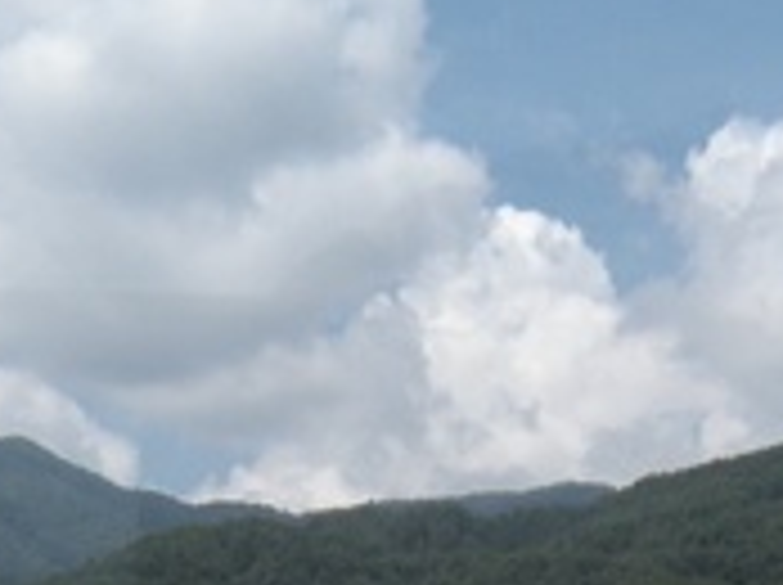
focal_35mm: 141
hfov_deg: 14.0
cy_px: 875
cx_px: 212
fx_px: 3185
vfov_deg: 10.2
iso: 64
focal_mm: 5.9
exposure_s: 1/180
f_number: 3.8
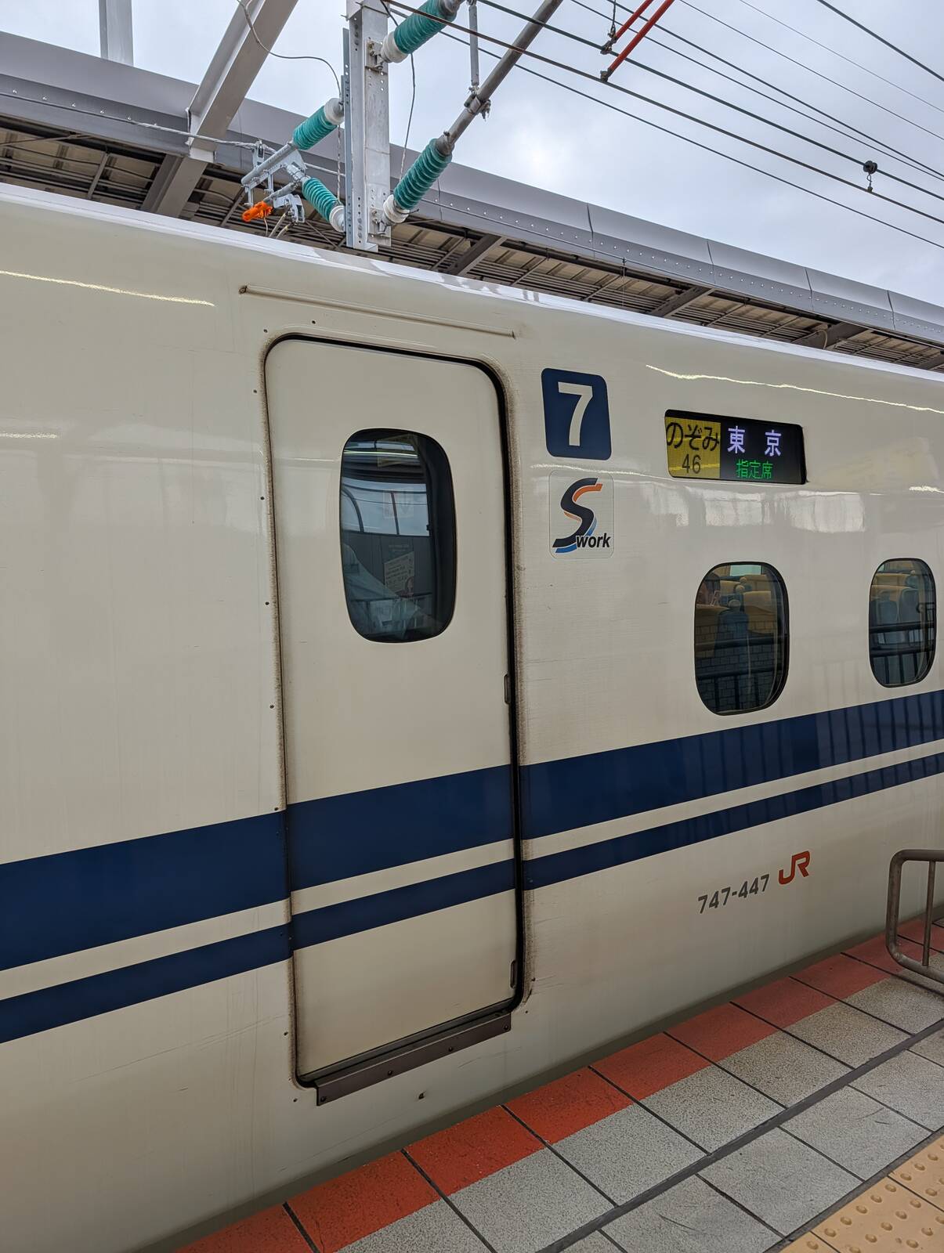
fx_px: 870
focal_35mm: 24
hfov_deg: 56.9
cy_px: 626
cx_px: 472
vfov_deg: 71.5
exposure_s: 1/227
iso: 21
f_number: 1.68
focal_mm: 6.9
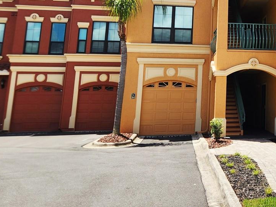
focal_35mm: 51
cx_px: 272
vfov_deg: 27.5
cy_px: 21
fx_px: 406
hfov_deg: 34.3
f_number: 1.8
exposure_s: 1/1429
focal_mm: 5.4
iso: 20
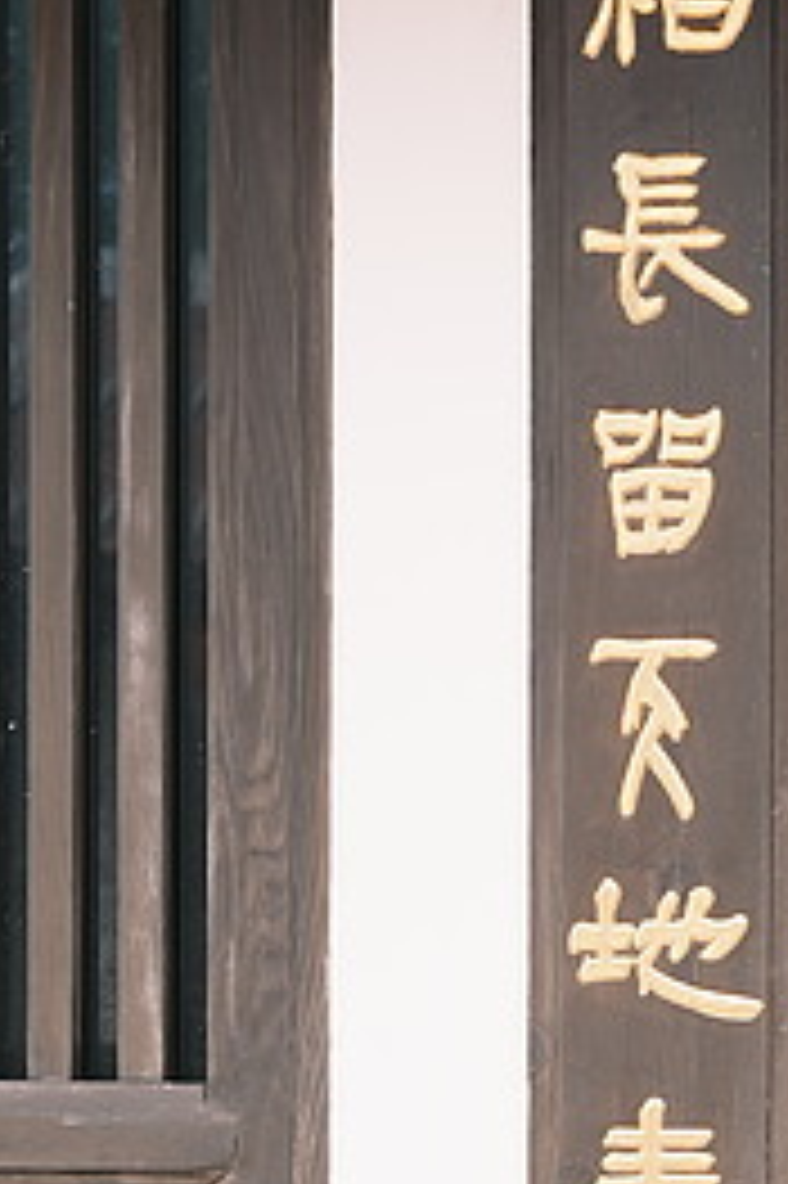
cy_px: 1103
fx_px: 5128
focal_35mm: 156
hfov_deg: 8.4
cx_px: 1535
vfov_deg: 13.0
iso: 200
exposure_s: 1/160
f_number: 3.5
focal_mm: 35
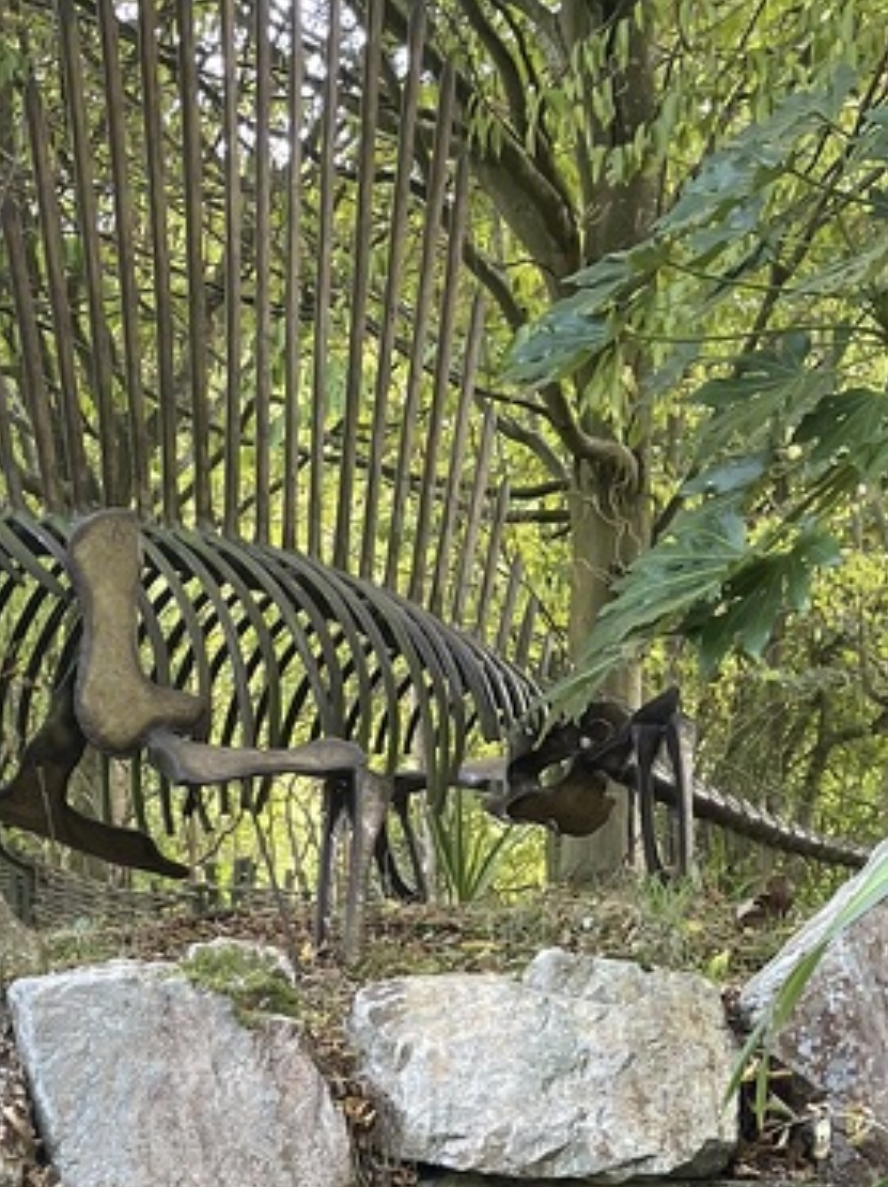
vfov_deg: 24.5
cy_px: 1424
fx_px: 2466
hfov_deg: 19.5
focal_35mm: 72
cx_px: -109
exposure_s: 1/121
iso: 125
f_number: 1.6
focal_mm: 4.2
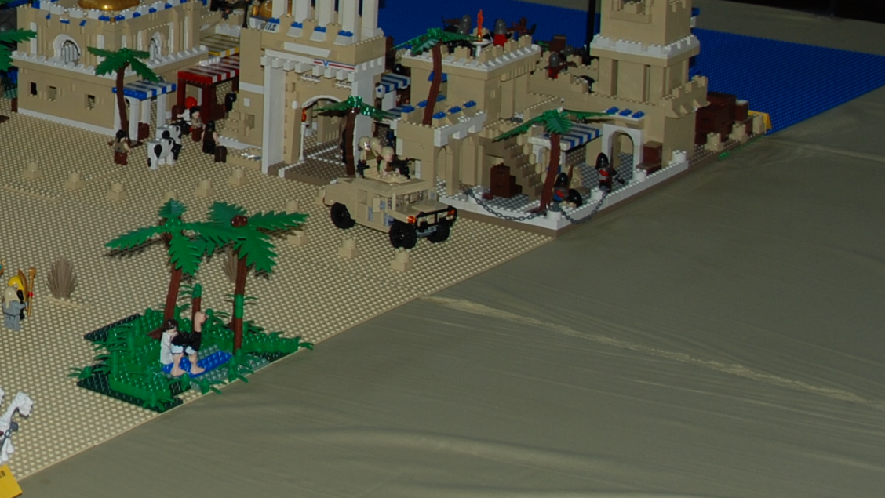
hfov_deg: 20.6
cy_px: 30
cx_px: -172
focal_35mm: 97
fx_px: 2277
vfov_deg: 12.4
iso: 100
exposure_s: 1/60
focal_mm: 24
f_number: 4
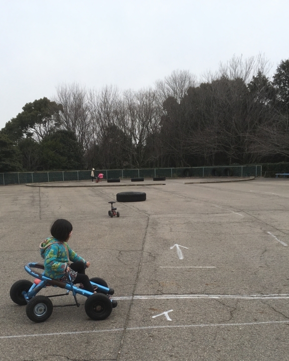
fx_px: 428
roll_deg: +3.6
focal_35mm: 40
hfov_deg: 37.3
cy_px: 243
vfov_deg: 45.0
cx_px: 125
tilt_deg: -9.1
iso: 25
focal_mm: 4.15
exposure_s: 1/1451
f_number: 2.2
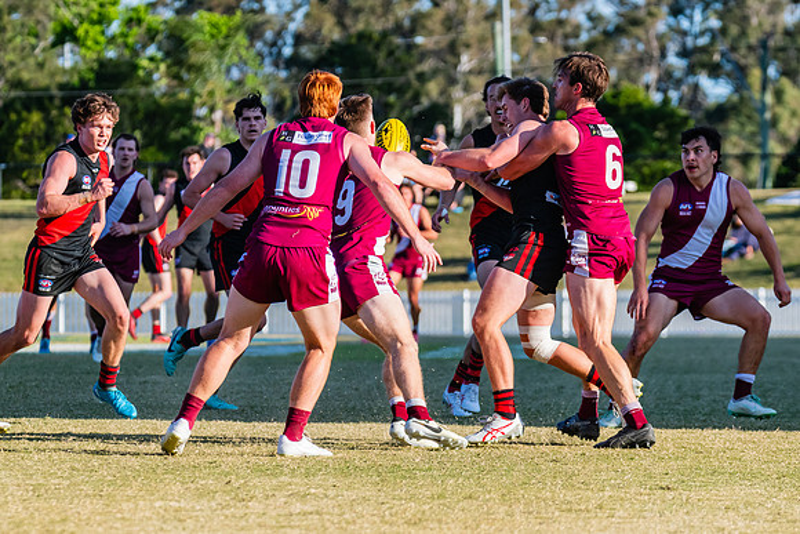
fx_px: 6566
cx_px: 511
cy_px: 277
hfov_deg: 7.0
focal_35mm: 295
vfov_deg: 4.7
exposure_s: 1/1600
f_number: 7.1
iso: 800
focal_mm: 220
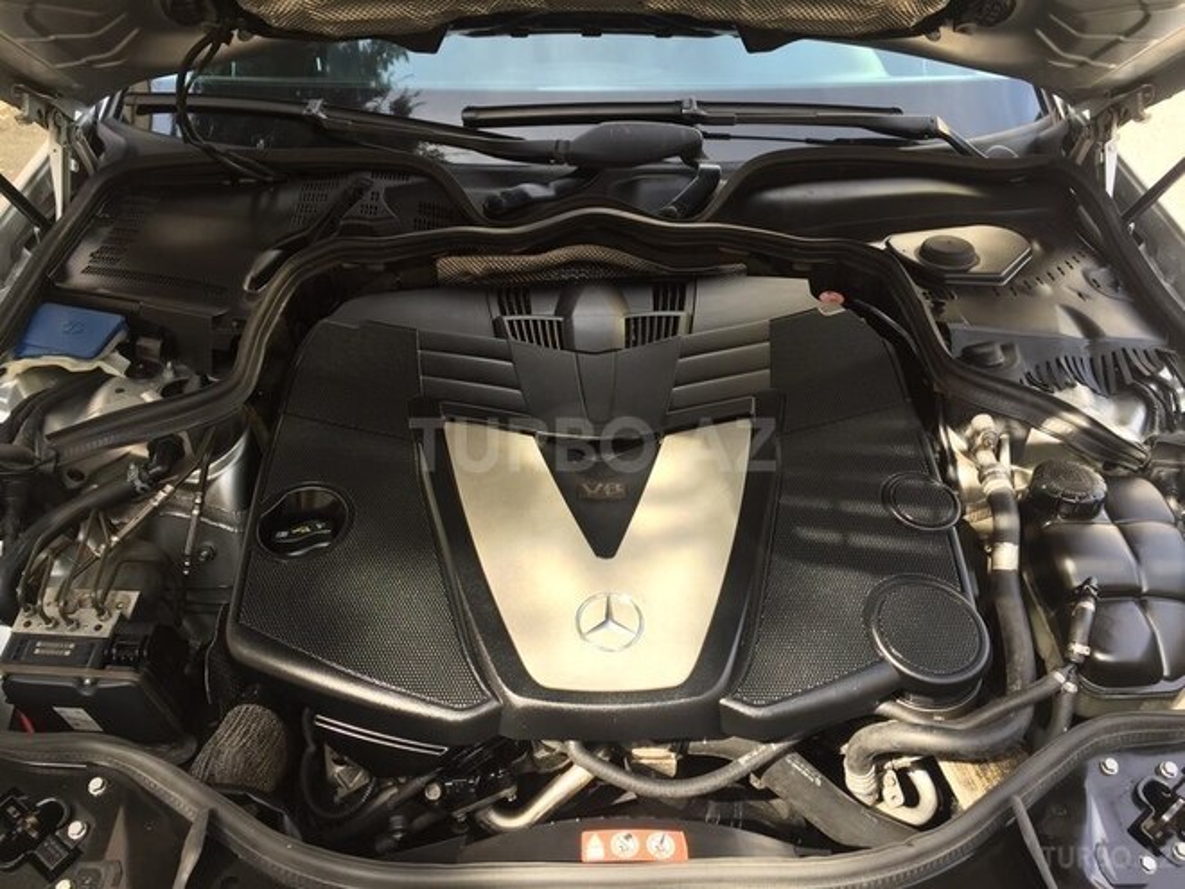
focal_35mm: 29
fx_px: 993
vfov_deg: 48.2
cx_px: 592
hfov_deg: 61.7
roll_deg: -3.3
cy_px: 444
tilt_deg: -34.8
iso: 32
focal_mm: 4.15
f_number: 2.2
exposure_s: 1/124
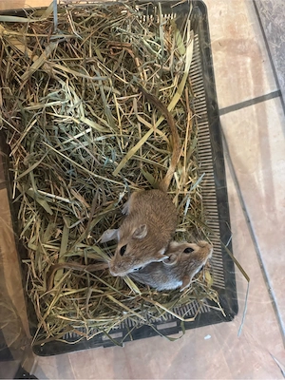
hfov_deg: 53.1
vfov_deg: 67.3
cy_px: 190
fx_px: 285
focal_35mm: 26
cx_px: 142
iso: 500
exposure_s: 1/25
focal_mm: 5.96
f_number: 1.6
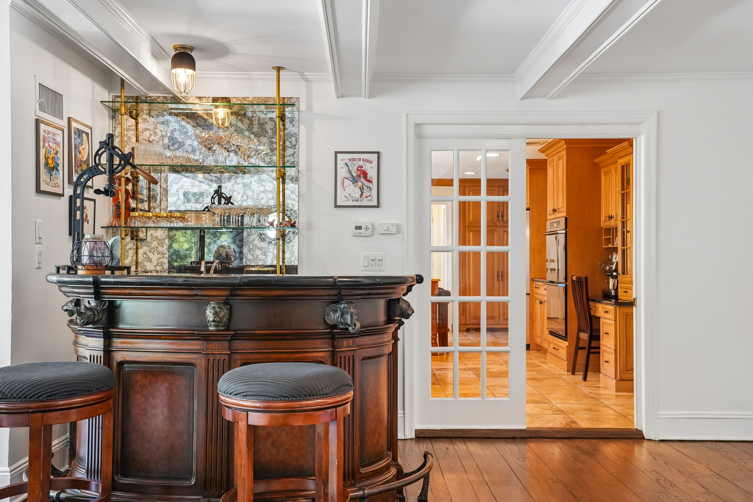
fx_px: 732
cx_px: 376
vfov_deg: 37.9
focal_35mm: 35
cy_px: 251
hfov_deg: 54.4
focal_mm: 35
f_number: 5.6
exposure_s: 1/20
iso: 400
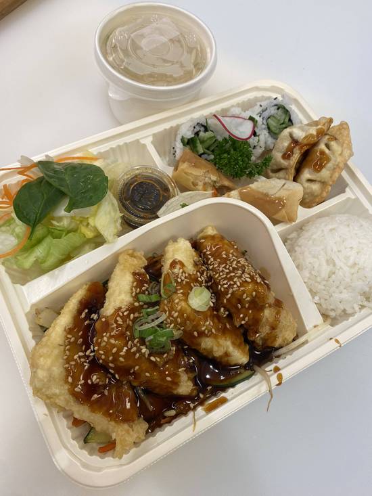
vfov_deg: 67.3
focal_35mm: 26
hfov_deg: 53.1
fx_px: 372
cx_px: 186
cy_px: 248
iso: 64
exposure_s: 1/120
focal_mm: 4.25
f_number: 1.8
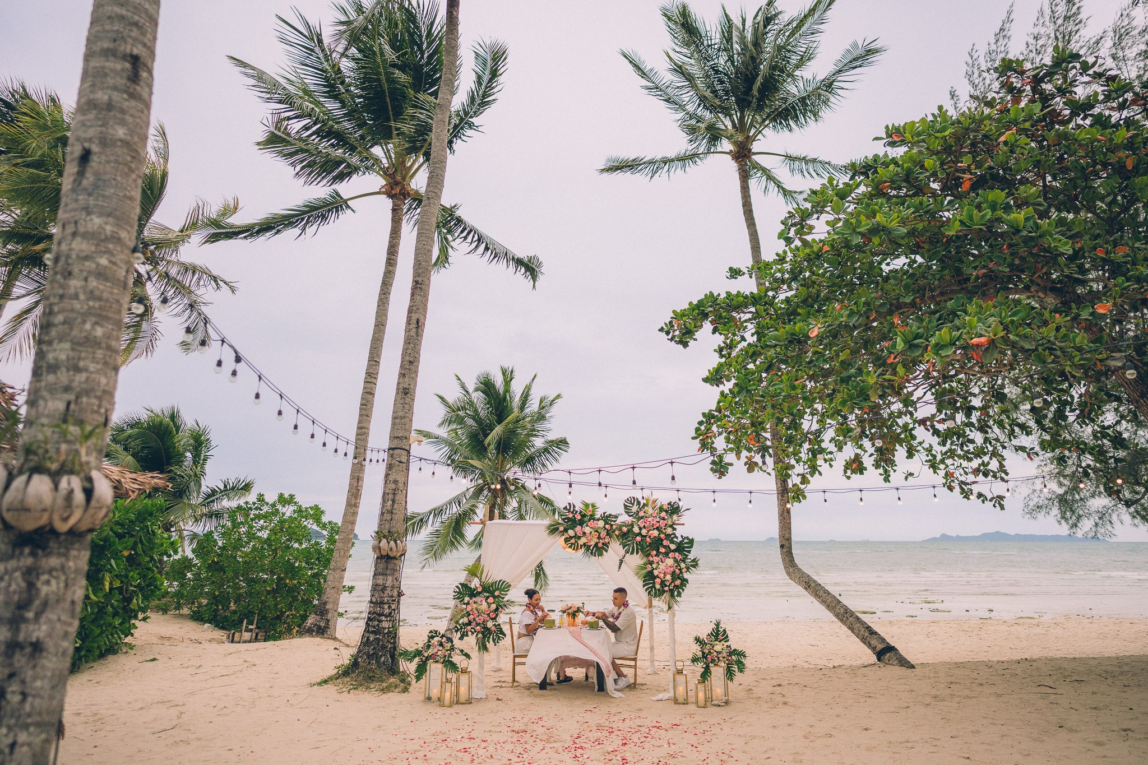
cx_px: 579
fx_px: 778
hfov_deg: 72.8
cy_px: 383
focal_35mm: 24
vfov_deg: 52.4
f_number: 1.6
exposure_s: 1/1600
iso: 160
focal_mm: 24
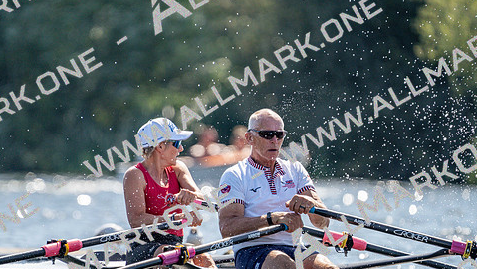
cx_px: 206
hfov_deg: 2.8
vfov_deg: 1.6
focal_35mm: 761
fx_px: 9630
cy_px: 181
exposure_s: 1/2000
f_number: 6.3
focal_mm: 600
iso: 500
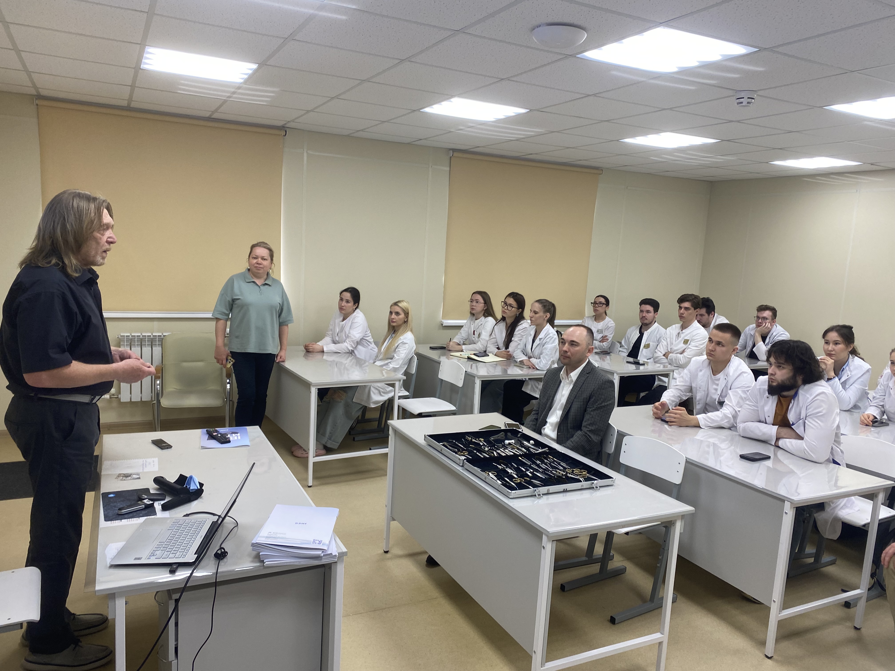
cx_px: 448
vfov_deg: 53.1
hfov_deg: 67.3
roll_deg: -3.4
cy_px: 336
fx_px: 672
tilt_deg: -10.1
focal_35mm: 26
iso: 80
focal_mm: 4.25
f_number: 1.8
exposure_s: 1/100
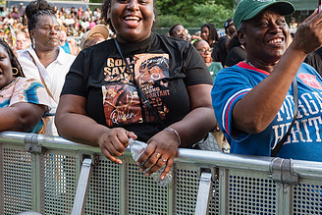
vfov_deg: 22.2
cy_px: 76
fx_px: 546
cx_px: 175
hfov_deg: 32.9
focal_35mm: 61
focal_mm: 32
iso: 1000
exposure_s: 1/200
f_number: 3.5
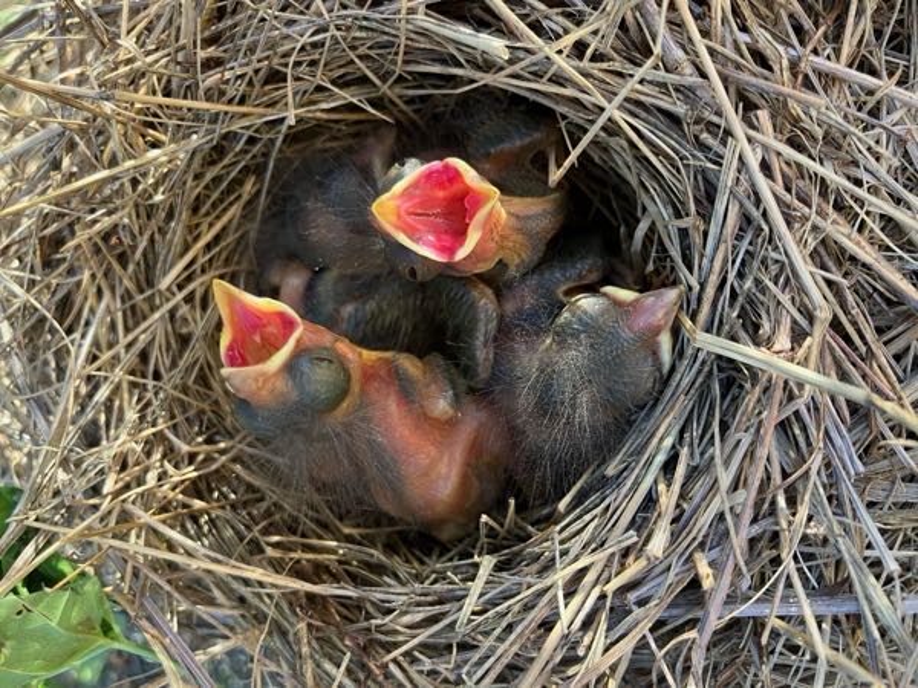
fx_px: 743
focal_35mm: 28
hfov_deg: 63.4
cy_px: 344
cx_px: 459
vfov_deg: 49.7
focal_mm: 3.99
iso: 80
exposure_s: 1/86
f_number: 1.8
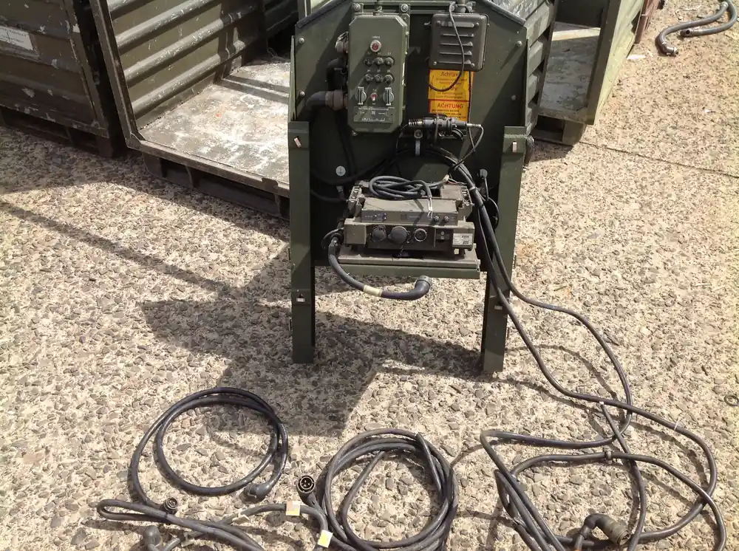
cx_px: 370
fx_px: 746
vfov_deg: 40.6
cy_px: 276
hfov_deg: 52.7
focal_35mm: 35
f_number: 2.4
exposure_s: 1/1374
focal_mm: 4.28
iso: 50
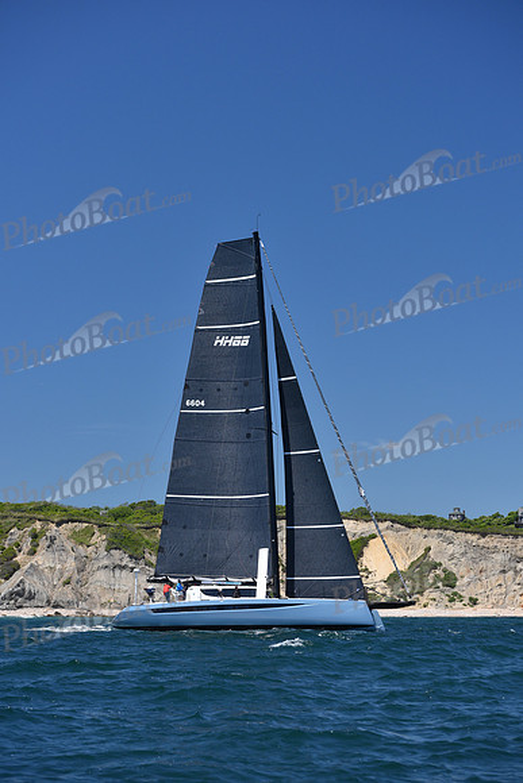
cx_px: 262
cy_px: 392
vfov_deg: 23.6
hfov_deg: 15.9
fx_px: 1873
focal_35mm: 86
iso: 250
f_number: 5
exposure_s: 1/800
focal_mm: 86
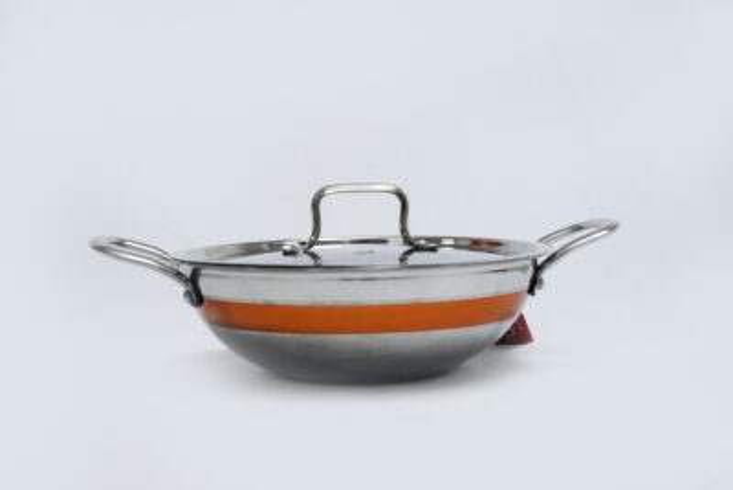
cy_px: 245
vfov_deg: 19.5
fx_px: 1426
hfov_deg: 28.8
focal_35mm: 70
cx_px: 366
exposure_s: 1/160
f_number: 16
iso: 6400
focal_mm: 70
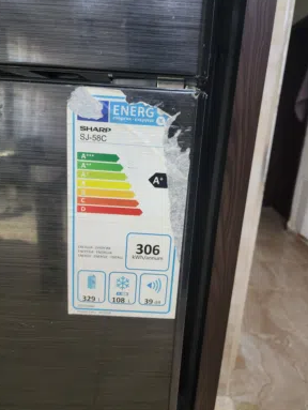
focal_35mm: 24
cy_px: 199
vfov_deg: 71.5
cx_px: 149
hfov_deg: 56.9
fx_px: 284
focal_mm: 6.4
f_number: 1.8
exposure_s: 1/60
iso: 640
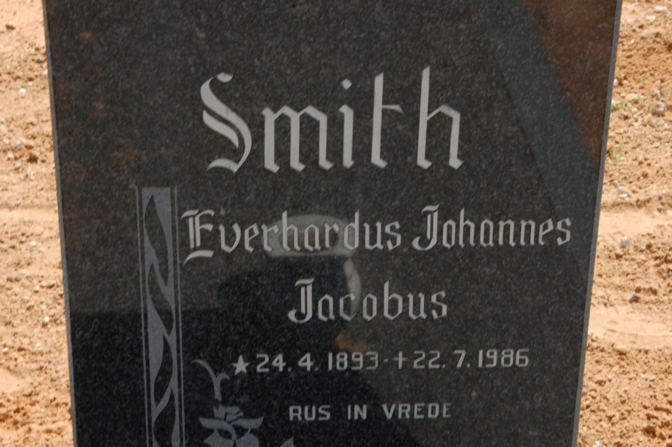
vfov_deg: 13.0
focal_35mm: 105
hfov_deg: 19.5
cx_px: 336
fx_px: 1958
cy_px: 224
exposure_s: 1/60
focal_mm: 70
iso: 400
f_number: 18
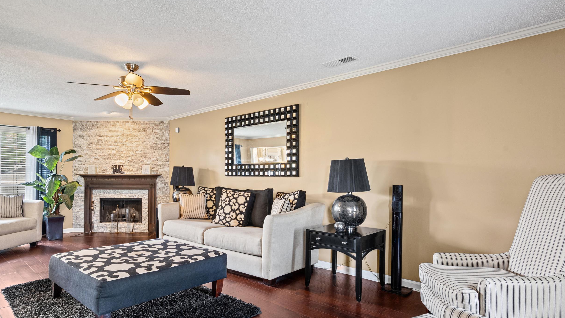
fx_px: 300
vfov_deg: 55.8
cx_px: 253
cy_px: 174
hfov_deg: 86.3
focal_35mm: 20
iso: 800
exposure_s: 1/1.25
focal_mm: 16
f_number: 9
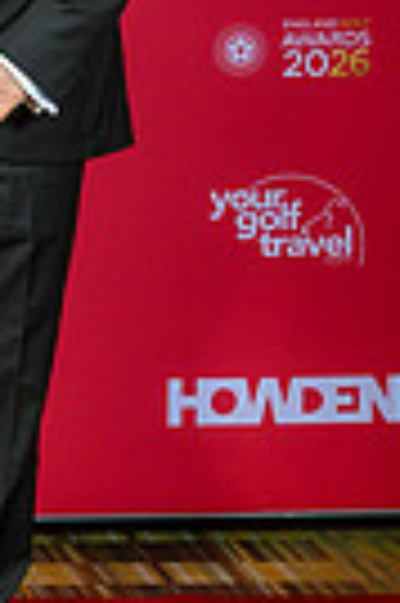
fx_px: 3492
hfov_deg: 6.0
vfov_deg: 9.8
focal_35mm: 209
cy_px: -58
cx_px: -902
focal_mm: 43
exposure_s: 1/160
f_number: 5.6
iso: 250
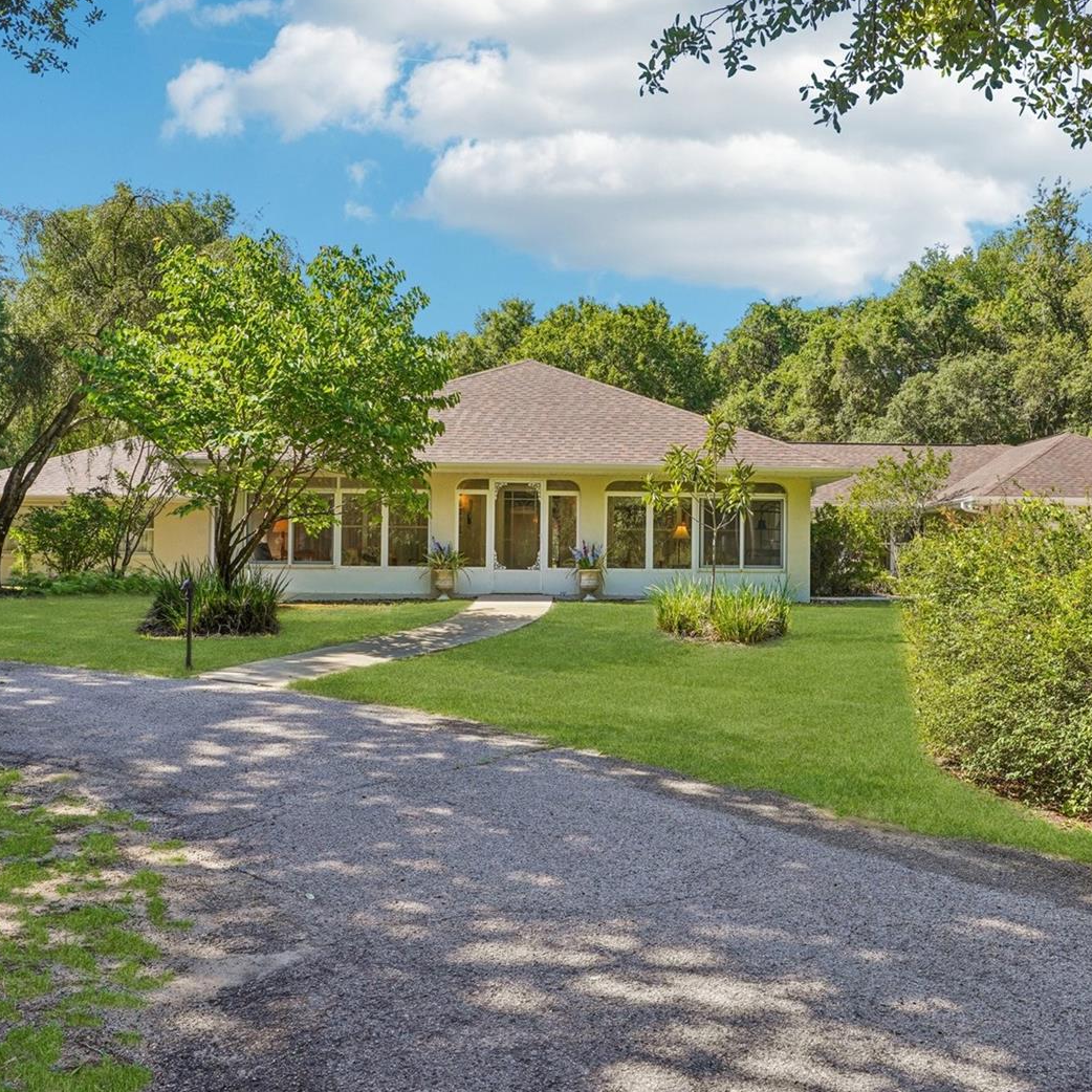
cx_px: 615
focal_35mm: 30
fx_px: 1071
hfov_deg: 53.9
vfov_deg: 54.0
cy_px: 545
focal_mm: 23
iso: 200
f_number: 20
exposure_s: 1/30
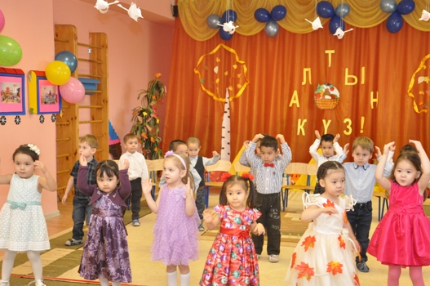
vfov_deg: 26.4
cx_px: 232
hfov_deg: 38.9
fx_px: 608
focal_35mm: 51
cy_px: 170
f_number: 4
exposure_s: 1/60
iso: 1100
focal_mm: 28
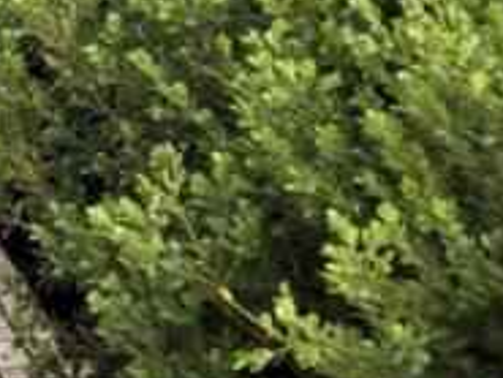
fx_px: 4188
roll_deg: -0.1
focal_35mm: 288
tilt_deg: -3.8
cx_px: -468
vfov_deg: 5.0
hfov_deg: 6.7
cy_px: -587
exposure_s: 1/121
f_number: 1.6
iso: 50
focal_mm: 5.96
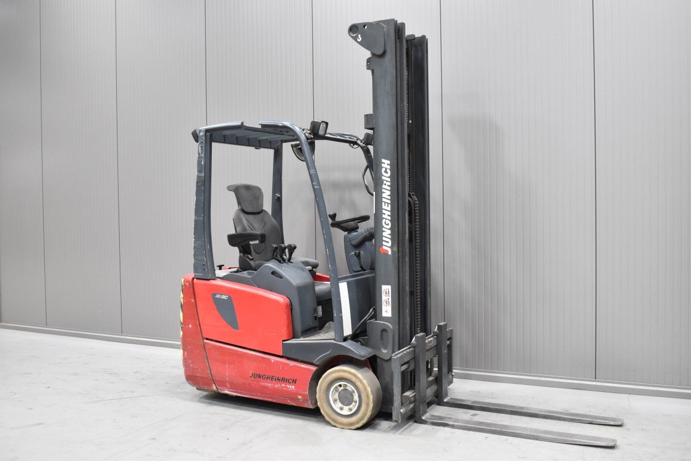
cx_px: 346
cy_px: 230
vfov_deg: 38.4
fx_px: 662
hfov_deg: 55.1
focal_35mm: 34
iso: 1600
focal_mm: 23
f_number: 5
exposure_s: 1/25
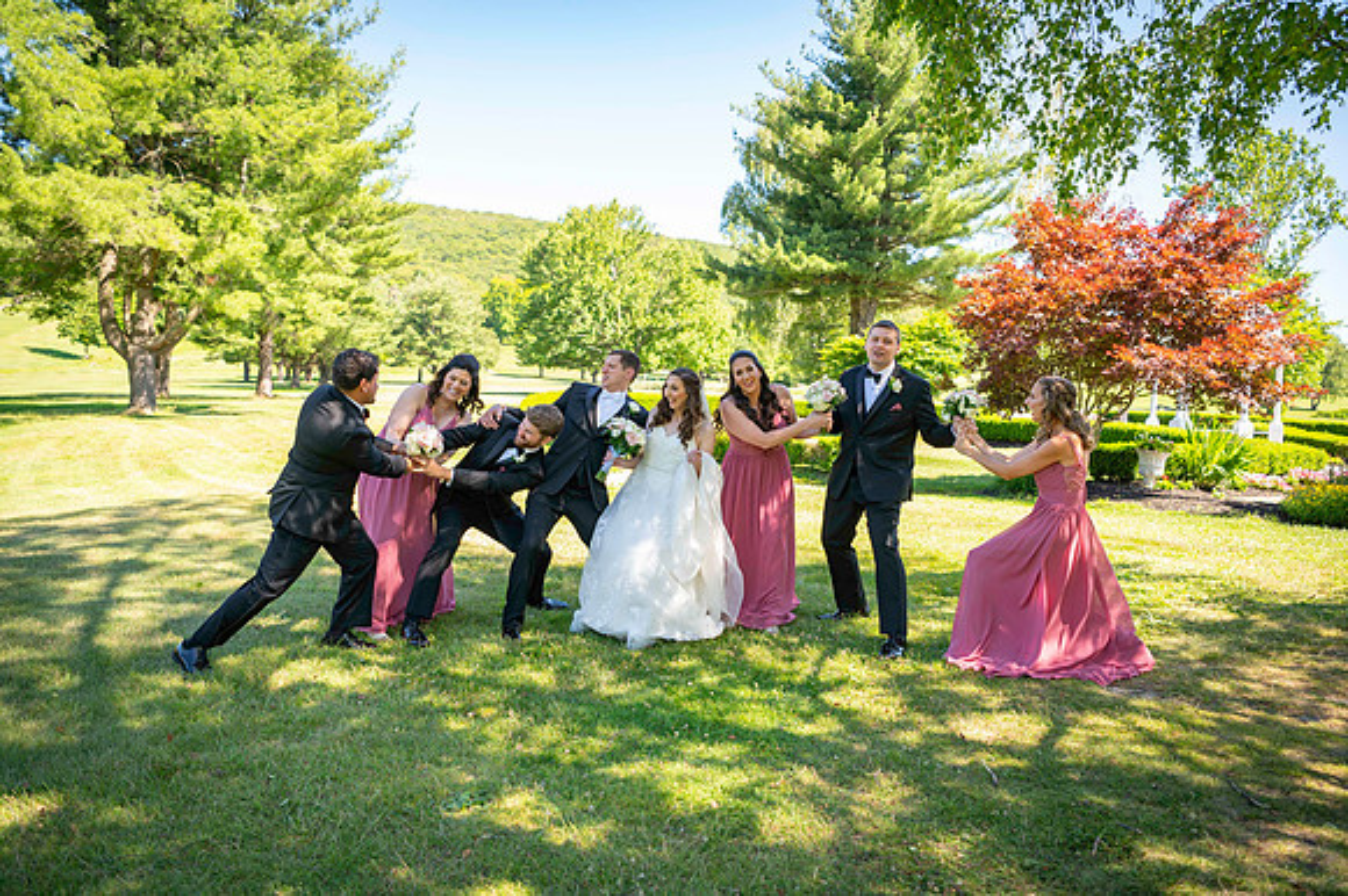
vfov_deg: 47.9
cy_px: 448
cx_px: 674
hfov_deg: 67.4
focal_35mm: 27
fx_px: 1010
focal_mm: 27
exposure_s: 1/250
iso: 100
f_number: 3.2
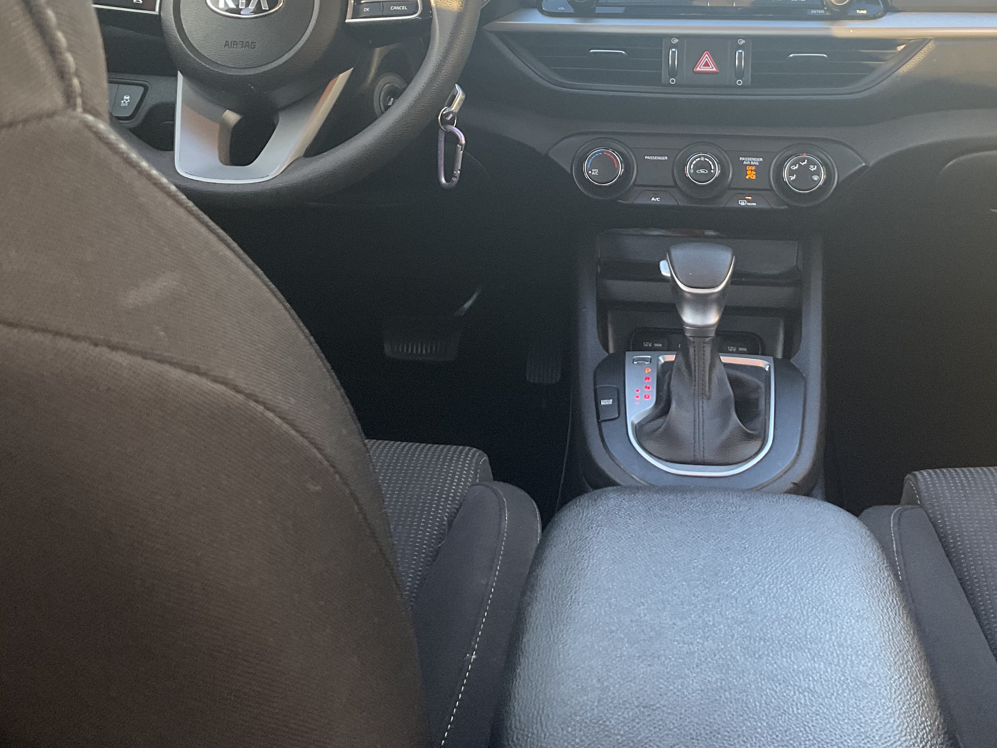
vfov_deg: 32.2
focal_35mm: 44
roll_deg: +0.5
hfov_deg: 42.8
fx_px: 1267
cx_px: 573
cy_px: 184
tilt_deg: -12.6
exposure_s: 1/60
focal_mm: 3
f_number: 1.8
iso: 50
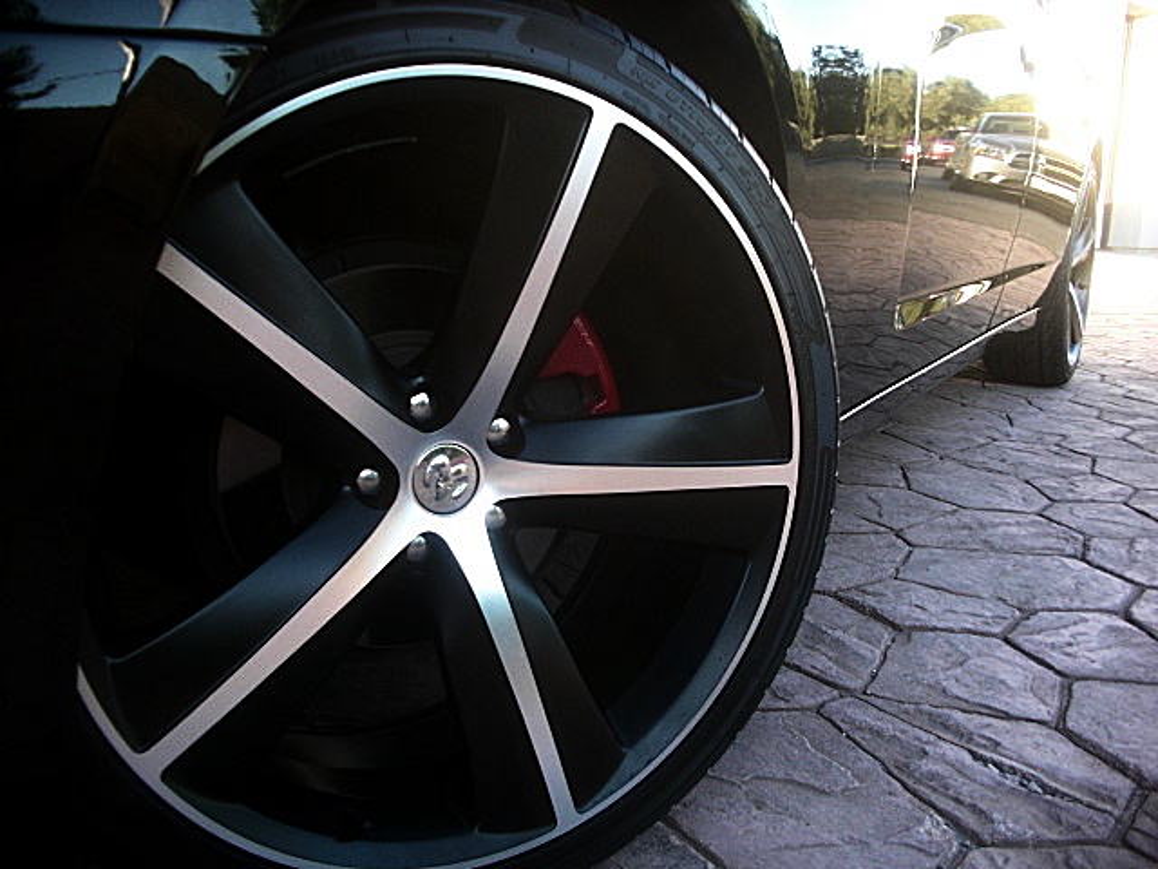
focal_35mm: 36
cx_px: 579
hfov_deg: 51.4
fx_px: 1204
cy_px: 434
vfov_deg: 39.7
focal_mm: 6.3
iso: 100
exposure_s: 1/80
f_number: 2.8
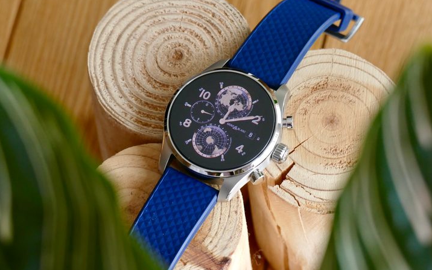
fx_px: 2836
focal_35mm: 241
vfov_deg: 5.4
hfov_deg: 8.7
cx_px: 216
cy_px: 129
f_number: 5
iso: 800
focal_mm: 85.83
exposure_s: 1/100
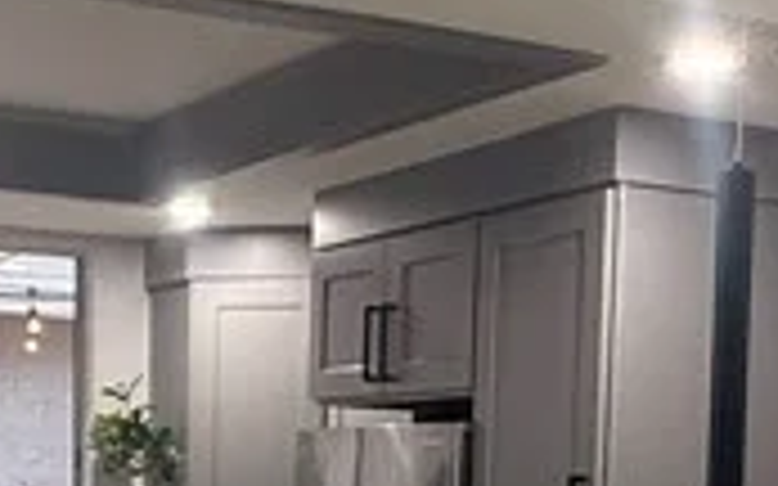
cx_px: 319
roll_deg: -0.8
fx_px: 1865
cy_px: 698
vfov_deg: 14.0
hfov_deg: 23.5
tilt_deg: -5.6
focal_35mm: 88
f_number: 2.2
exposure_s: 1/120
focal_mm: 2.22
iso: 250
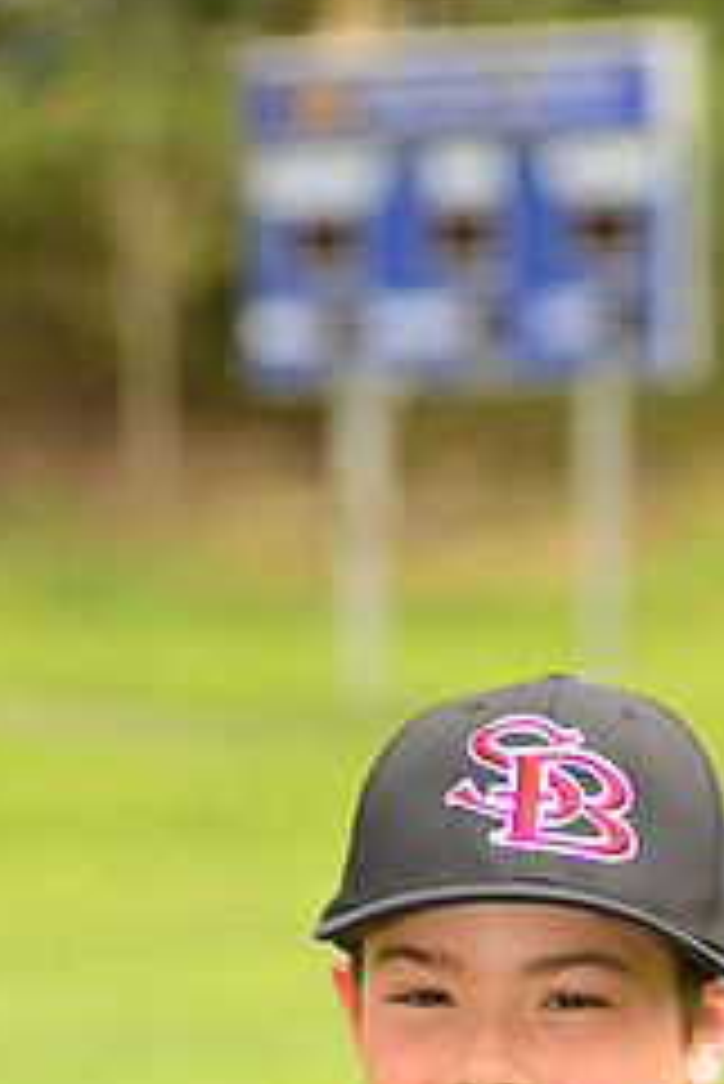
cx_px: 555
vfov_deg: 6.3
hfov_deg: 4.2
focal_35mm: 325
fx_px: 9789
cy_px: 1232
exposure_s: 1/250
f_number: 5
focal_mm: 135
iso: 100
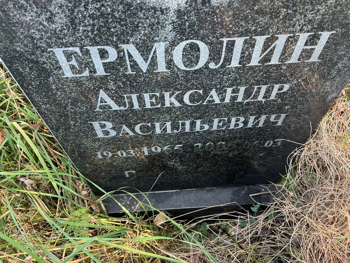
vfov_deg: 53.1
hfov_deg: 67.3
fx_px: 263
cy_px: 132
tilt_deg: -53.5
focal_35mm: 26
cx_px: 175
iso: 100
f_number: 1.5
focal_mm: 5.7
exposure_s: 1/121
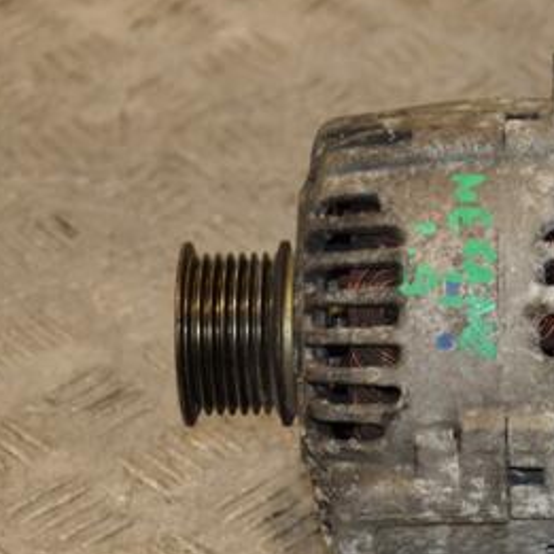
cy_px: 333
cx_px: 386
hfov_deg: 10.3
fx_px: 3078
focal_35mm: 170
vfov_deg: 10.3
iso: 800
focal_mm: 58
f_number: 5
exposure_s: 1/160
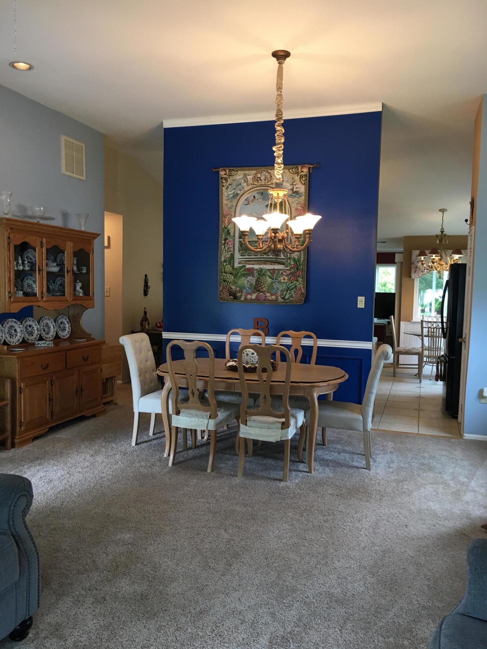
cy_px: 324
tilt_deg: -1.8
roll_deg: -1.8
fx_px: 544
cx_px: 244
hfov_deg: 48.2
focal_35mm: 29
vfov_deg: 61.7
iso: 32
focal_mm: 4.15
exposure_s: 1/15
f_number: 2.2
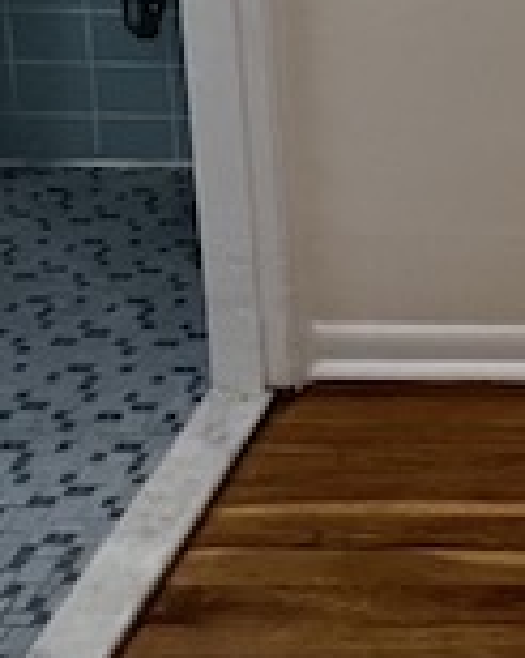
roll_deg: -1.7
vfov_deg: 23.2
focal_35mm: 66
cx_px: 913
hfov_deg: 18.6
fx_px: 1283
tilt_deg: -9.8
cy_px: -329
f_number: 1.8
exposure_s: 1/60
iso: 160
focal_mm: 1.57
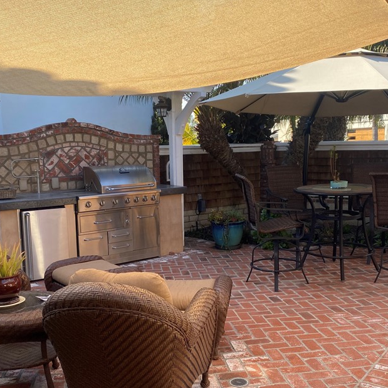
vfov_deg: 43.8
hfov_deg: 43.9
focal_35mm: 38
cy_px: 218
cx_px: 192
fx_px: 482
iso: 32
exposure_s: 1/510
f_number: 1.8
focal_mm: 4.25
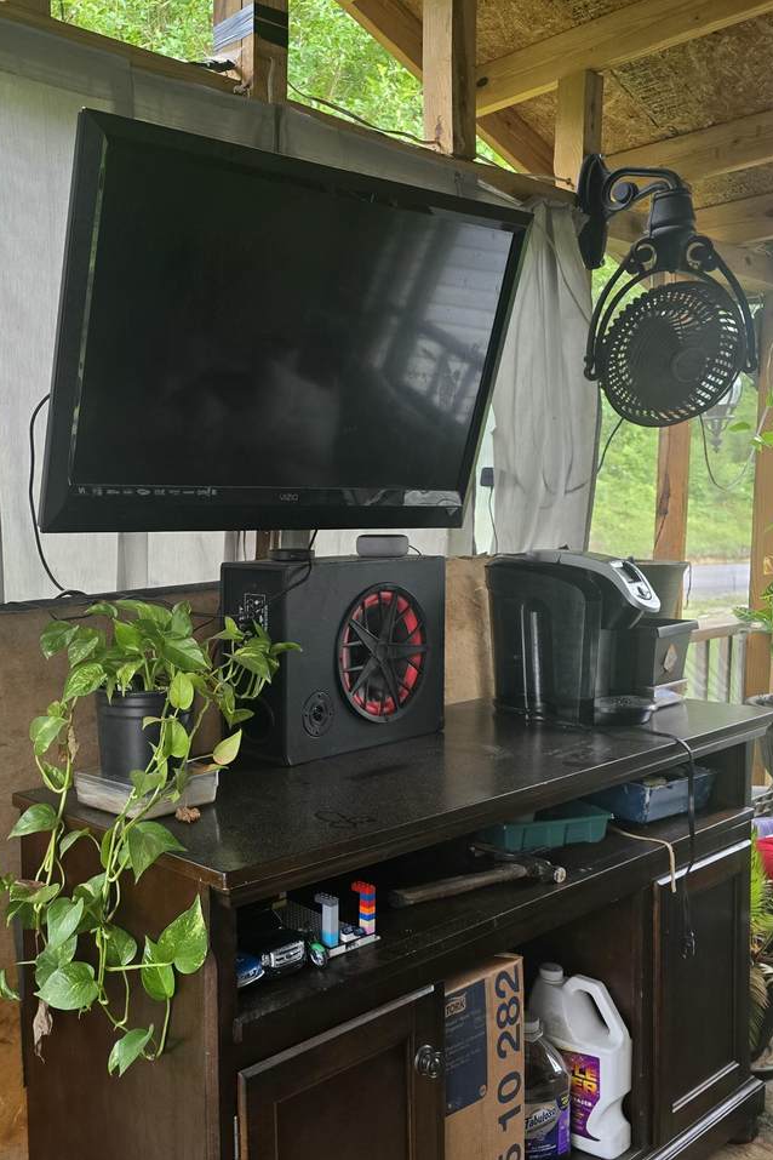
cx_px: 184
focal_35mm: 32
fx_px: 1031
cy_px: 581
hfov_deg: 39.9
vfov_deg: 58.7
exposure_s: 1/180
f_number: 1.7
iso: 125
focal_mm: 6.3
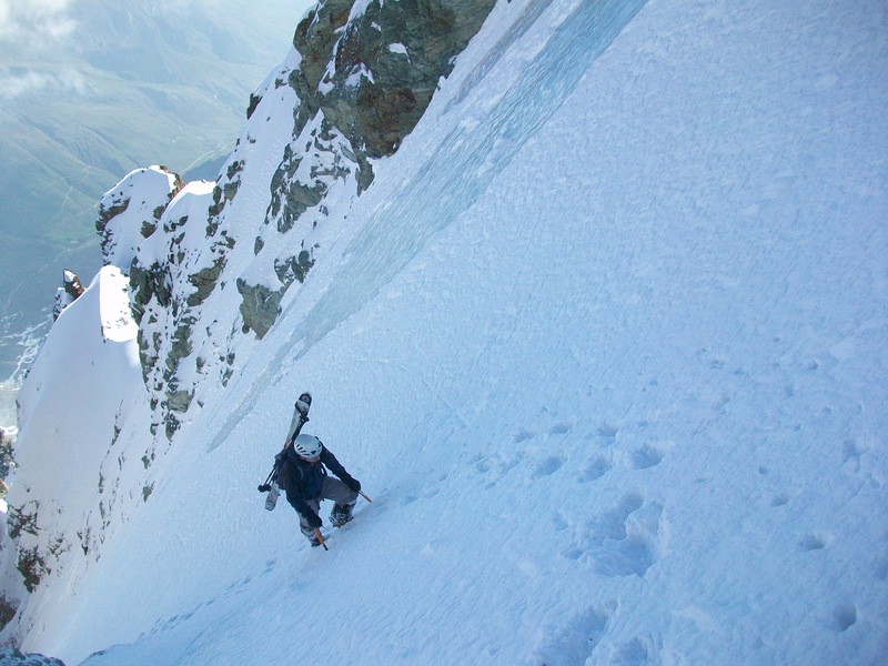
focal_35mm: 32
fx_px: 821
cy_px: 333
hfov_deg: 56.8
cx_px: 444
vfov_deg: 44.2
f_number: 2.8
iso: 64
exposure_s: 1/640
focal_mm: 5.7
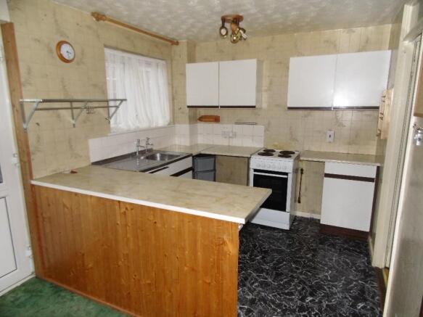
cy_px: 158
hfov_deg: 76.4
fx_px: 269
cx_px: 212
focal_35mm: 22
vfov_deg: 61.1
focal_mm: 4
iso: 200
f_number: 3
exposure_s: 1/60
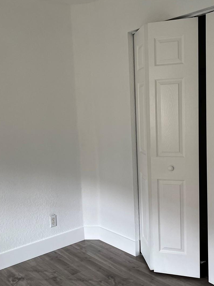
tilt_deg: -7.0
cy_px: 145
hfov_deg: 36.8
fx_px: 322
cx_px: 117
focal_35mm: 39
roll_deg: +2.2
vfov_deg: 47.9
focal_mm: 5.1
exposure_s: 1/120
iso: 100
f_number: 1.6
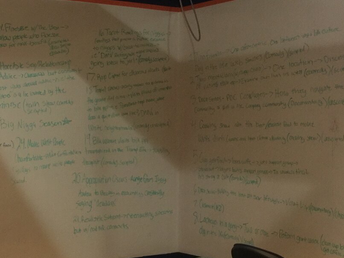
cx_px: 38
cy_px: 149
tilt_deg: -2.1
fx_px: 715
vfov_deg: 20.4
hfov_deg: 26.2
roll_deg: +0.7
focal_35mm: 72
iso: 125
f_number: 2.2
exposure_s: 1/4
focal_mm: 4.15
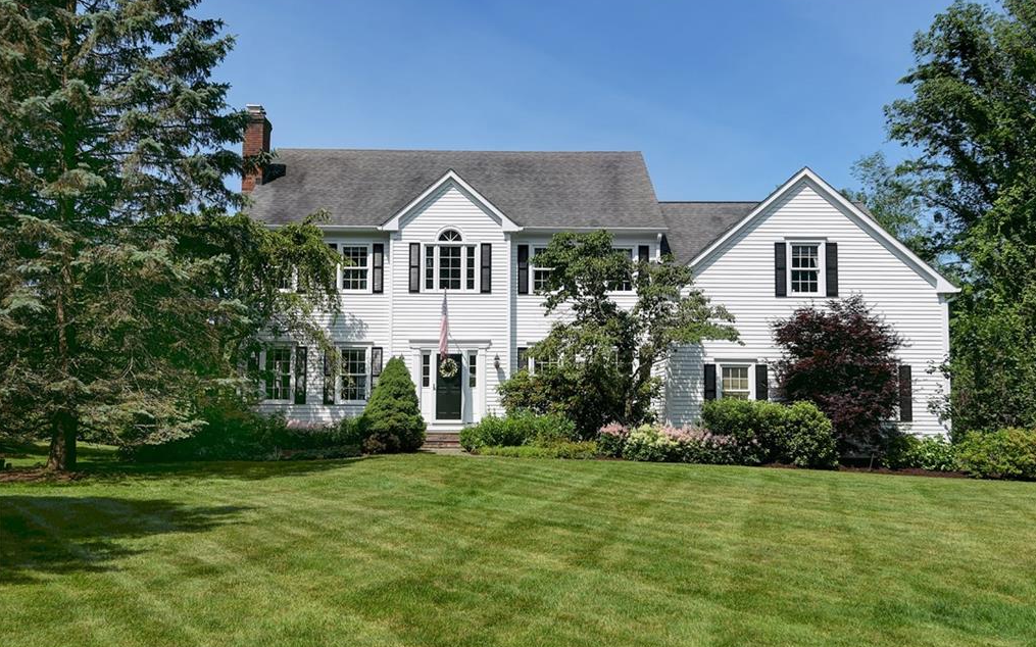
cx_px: 520
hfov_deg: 52.8
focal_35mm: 37
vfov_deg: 34.4
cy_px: 336
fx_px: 1044
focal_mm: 24
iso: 100
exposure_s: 1/500
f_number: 9
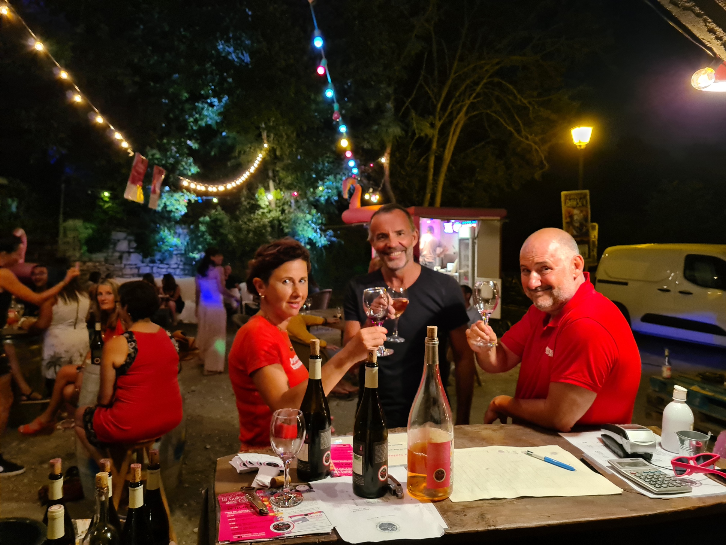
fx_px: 545
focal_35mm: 26
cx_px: 363
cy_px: 272
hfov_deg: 67.3
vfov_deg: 53.1
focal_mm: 5.4
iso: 800
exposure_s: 1/50
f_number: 1.8
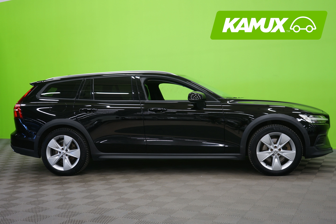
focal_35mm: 39
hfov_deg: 49.6
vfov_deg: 34.2
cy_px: 112
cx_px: 168
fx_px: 364
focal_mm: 39
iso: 400
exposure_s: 1/8
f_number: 4.5
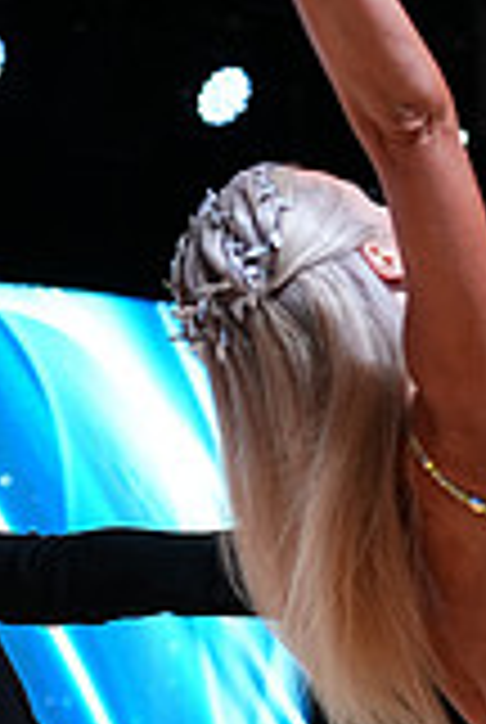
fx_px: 5081
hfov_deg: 5.5
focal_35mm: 252
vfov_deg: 8.1
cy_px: 904
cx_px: 182
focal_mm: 70
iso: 800
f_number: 4
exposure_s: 1/400
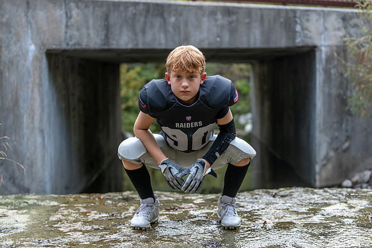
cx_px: 186
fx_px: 723
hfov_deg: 28.8
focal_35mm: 70
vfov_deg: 19.5
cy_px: 124
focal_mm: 70
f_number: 2.8
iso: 250
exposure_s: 1/320
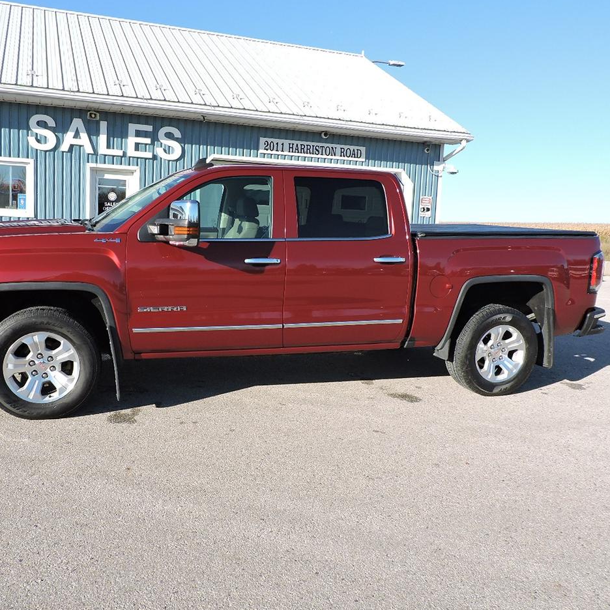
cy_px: 299
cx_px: 239
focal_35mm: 29
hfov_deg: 55.1
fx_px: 578
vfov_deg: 55.6
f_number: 3
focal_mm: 4.3
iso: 100
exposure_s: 1/800
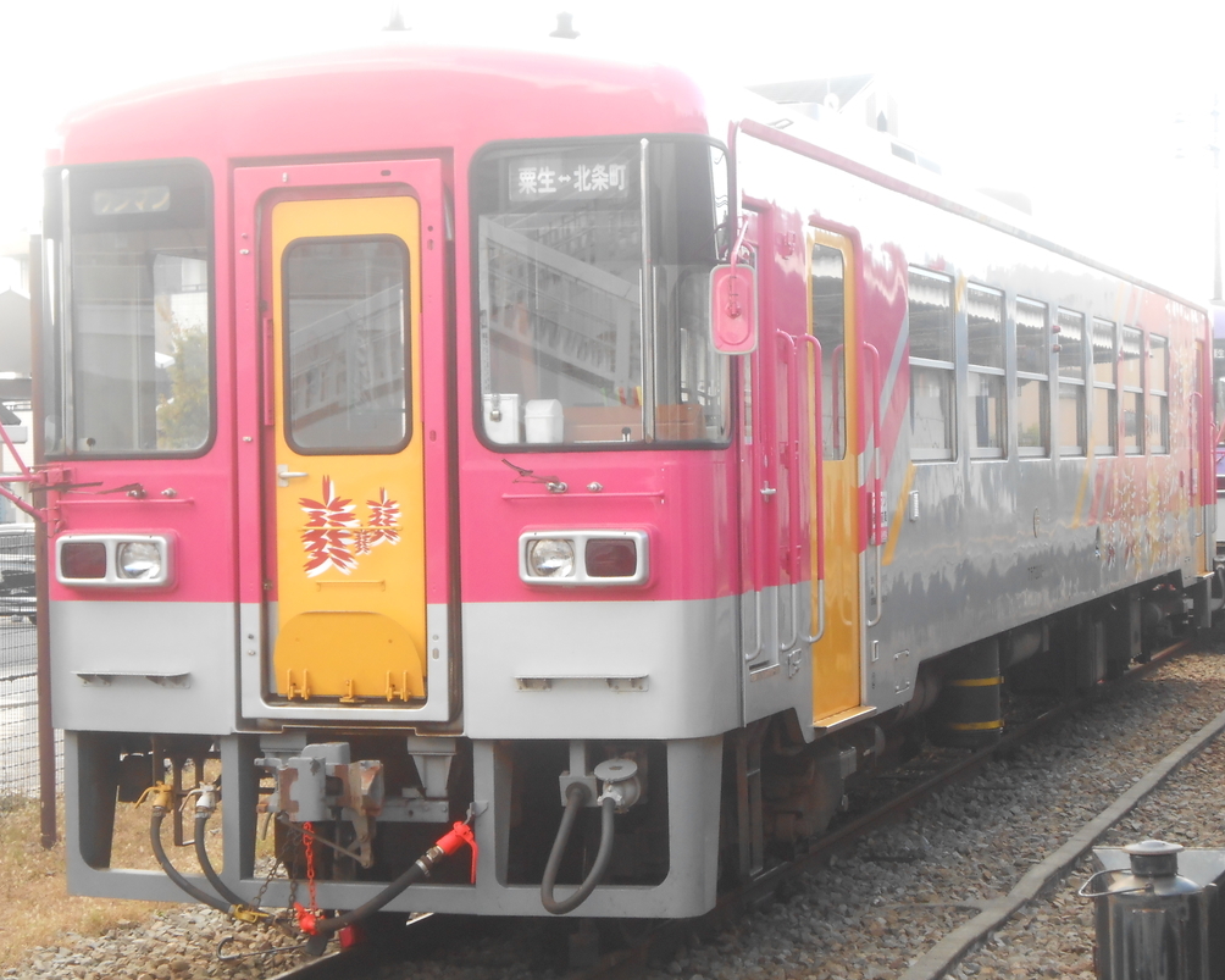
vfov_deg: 18.3
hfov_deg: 22.7
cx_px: 566
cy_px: 502
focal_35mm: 84
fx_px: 3045
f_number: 6
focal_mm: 12.8
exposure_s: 1/60
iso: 200
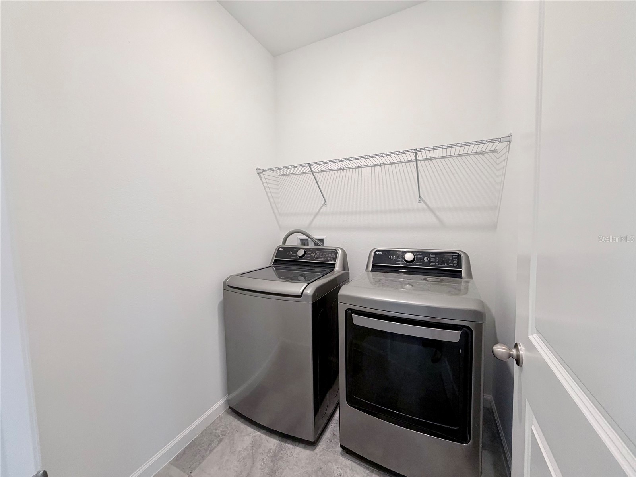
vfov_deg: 85.7
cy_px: 238
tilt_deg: -3.3
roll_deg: +1.6
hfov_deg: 102.1
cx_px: 318
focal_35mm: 14
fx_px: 257
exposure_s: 1/60
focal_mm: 2.22
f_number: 2.2
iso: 200
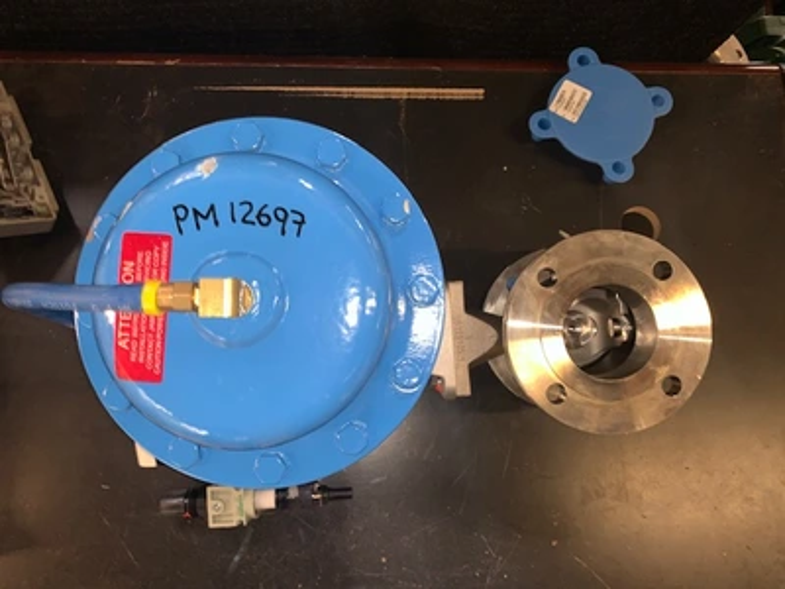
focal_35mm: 26
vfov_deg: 53.1
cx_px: 392
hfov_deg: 67.3
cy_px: 294
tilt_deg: -76.6
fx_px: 590
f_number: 1.8
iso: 40
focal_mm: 4.25
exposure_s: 1/4
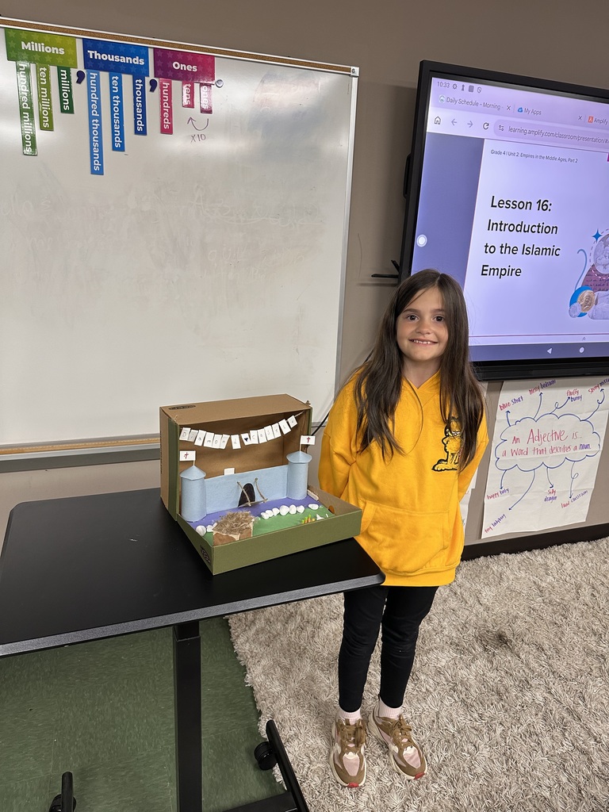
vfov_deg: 71.6
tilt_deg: -16.2
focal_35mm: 24
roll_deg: -3.6
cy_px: 406
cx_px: 304
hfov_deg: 56.8
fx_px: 563
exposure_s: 1/60
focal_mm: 6.86
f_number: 1.78
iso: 200
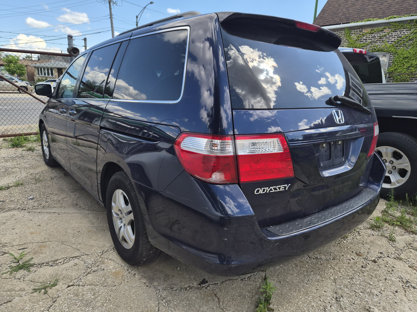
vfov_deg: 58.9
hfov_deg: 73.9
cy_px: 156
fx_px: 277
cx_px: 208
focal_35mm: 23
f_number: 1.8
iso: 80
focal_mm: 5.4
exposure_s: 1/2536
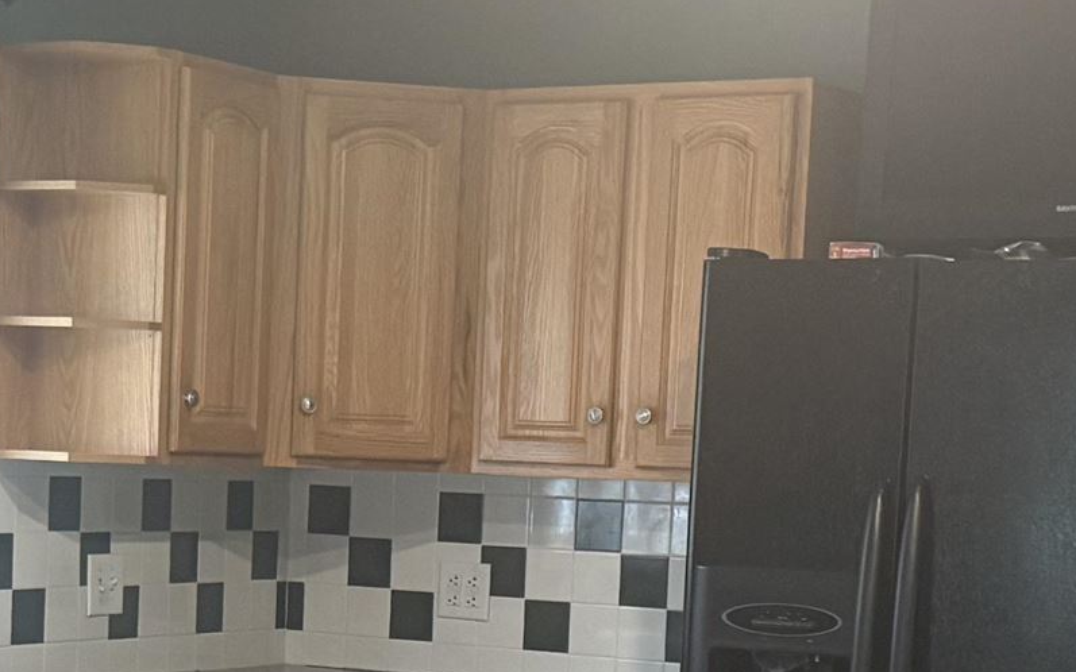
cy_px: 700
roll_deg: -2.4
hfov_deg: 21.1
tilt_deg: -5.0
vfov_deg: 13.1
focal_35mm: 98
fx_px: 2874
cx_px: 313
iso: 320
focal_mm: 6.76
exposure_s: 1/60
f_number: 1.78
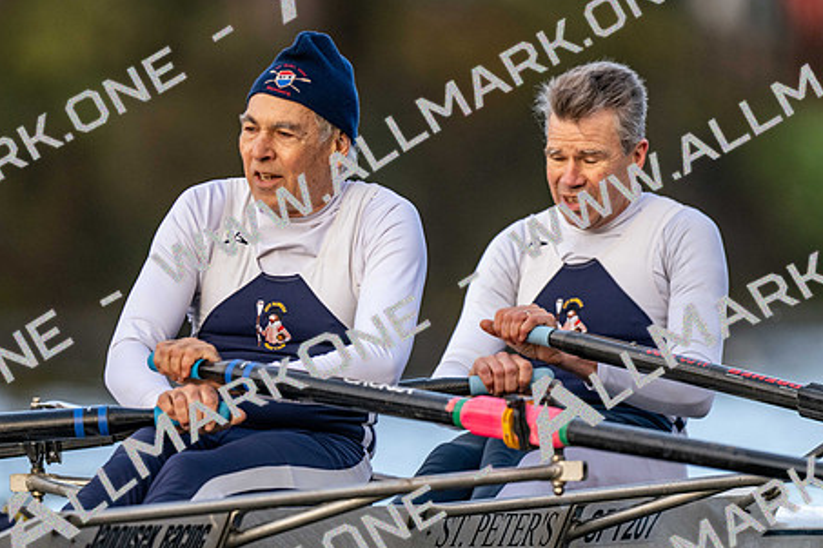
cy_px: 289
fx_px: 17579
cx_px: 376
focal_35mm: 769
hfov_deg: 2.7
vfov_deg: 1.8
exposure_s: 1/2500
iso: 1600
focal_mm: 600
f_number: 4
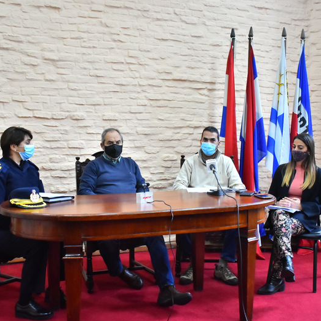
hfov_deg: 39.1
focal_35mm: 43
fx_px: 451
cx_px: 146
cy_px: 162
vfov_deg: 39.2
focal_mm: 22
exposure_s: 1/125
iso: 2000
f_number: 4
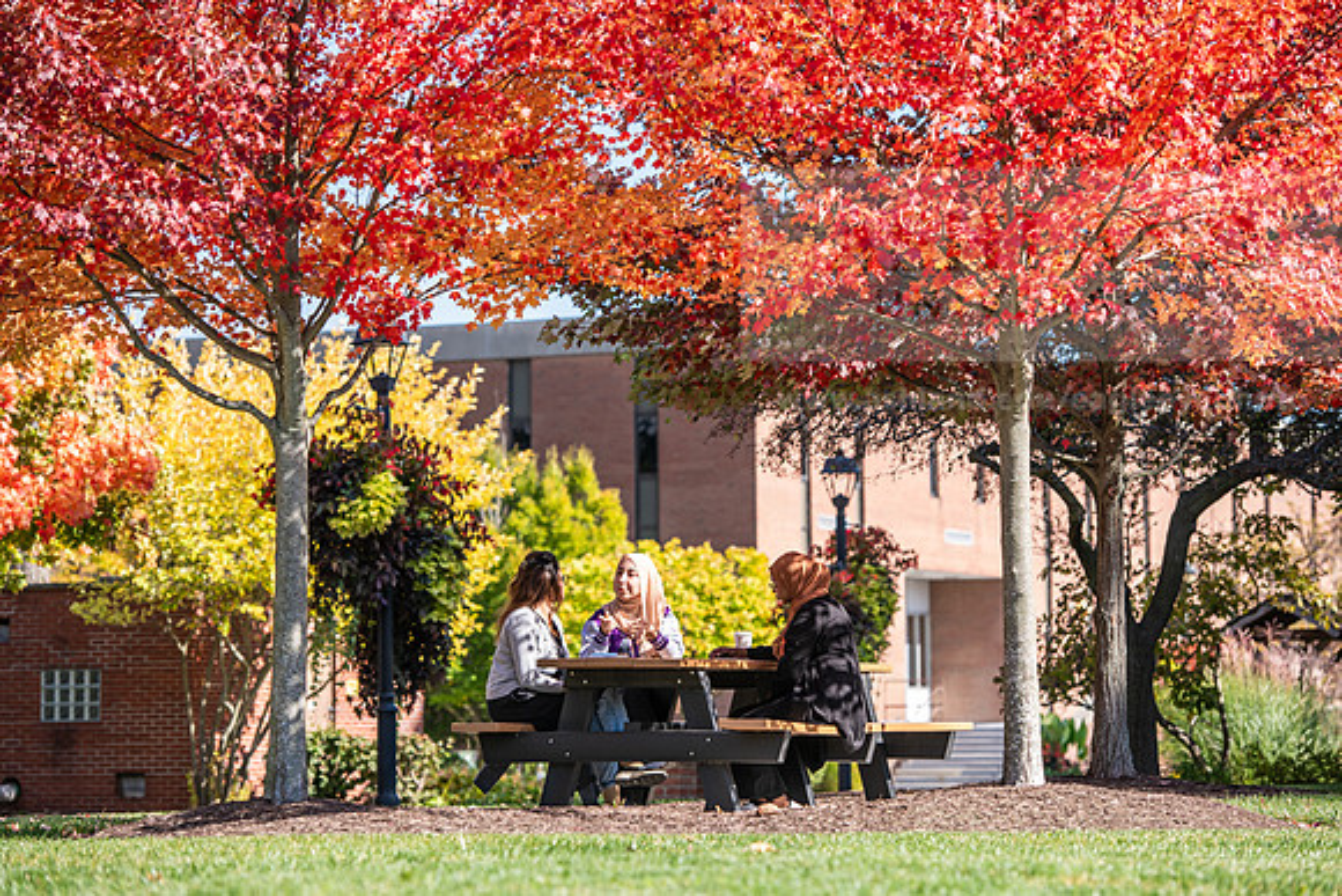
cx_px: 671
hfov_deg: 17.6
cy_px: 448
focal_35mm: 116
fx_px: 4325
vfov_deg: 11.8
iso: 160
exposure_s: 1/500
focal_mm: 116
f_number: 4
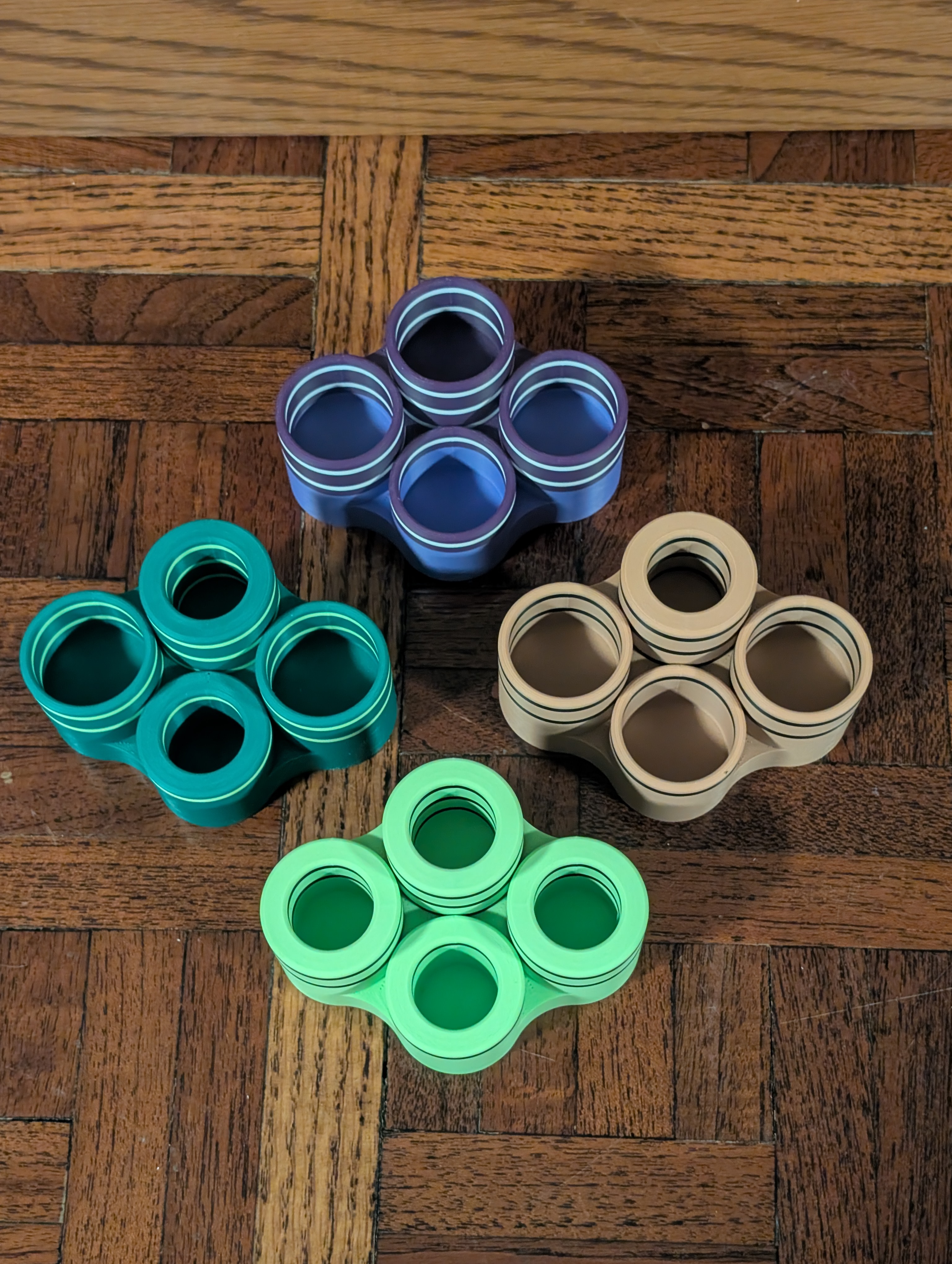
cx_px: 476
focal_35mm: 49
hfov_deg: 29.7
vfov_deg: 38.9
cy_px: 632
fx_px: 1792
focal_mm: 6.9
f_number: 1.68
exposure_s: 1/40
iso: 663
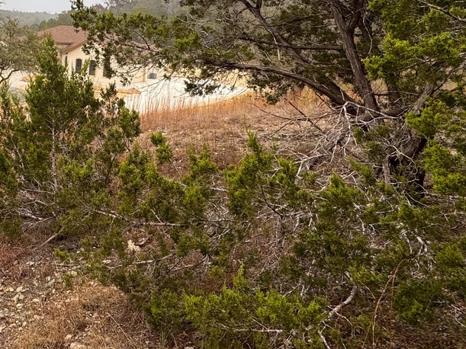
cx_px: 64
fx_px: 444
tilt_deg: -9.6
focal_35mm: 33
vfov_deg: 41.7
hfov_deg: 50.4
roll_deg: -2.9
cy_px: 90
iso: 40
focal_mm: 2.22
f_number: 2.2
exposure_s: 1/260
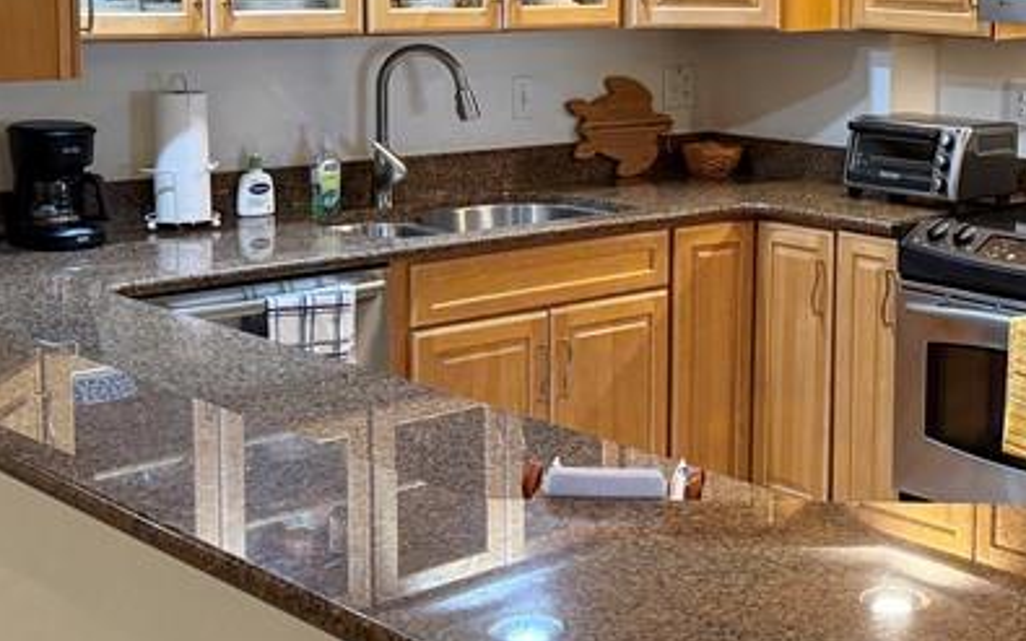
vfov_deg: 19.6
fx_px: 1846
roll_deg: -1.1
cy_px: 153
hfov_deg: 30.5
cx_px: 782
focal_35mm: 66
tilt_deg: -7.7
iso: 200
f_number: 1.78
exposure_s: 1/60
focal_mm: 6.76
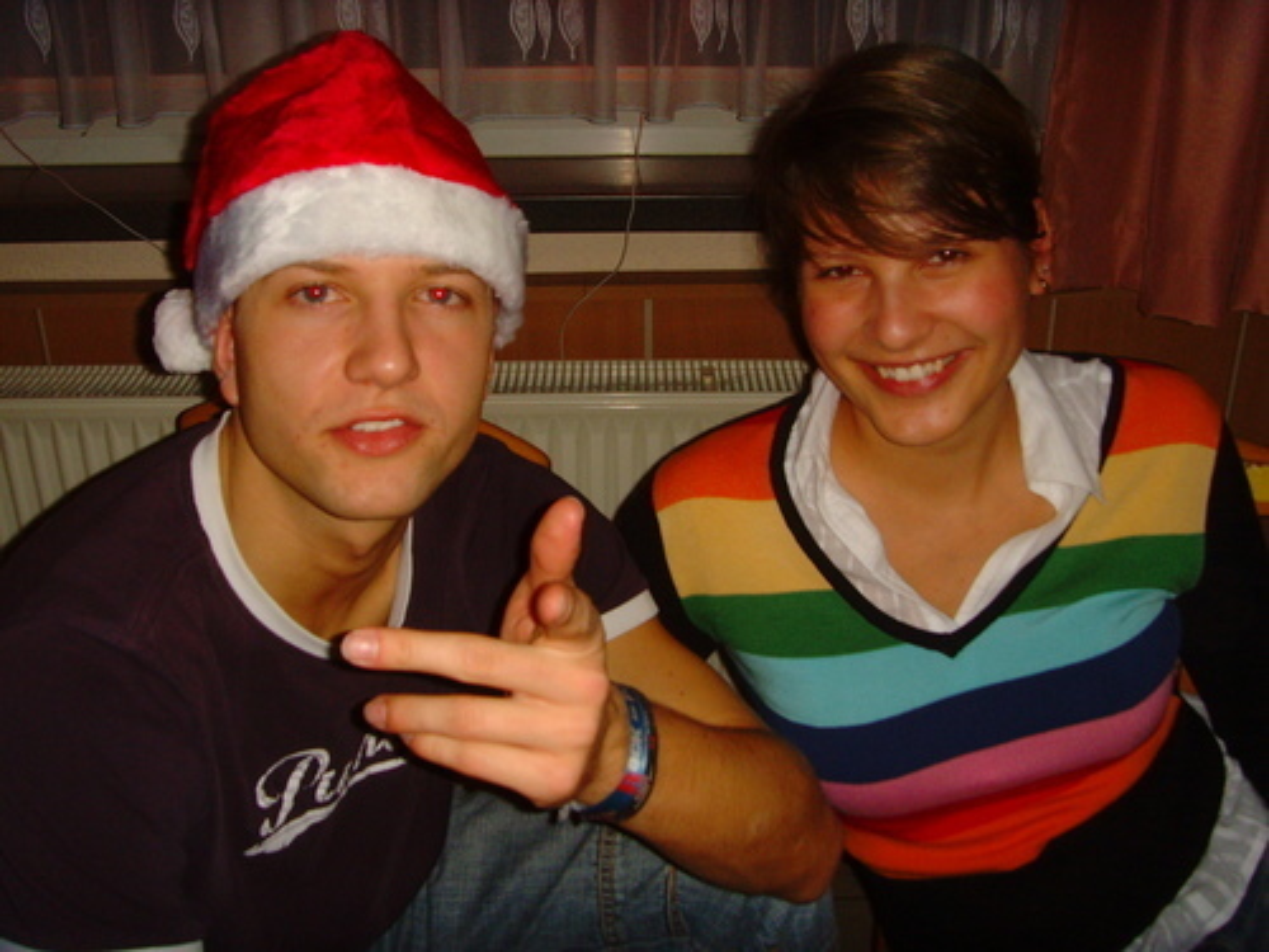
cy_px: 476
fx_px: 1430
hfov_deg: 47.9
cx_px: 634
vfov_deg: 36.8
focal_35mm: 39
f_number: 3.5
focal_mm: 6.6
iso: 200
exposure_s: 1/45
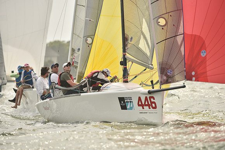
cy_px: 75
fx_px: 2500
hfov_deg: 5.2
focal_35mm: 400
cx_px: 112
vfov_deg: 3.4
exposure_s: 1/1600
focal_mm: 400
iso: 320
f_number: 5.6
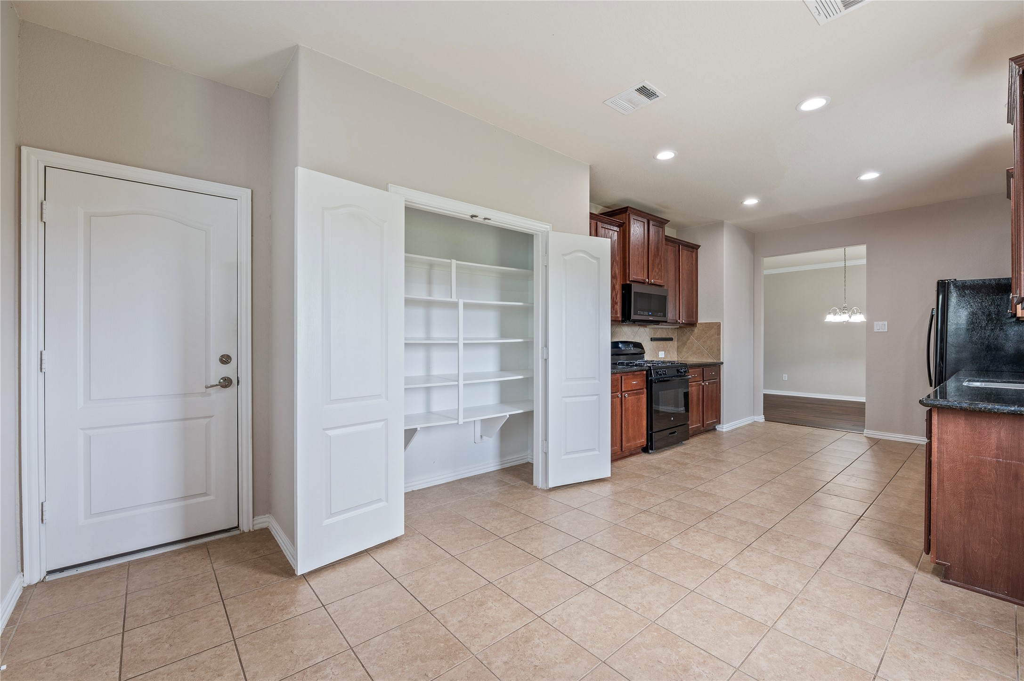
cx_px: 512
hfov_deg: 100.4
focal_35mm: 15
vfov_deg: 77.2
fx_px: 426
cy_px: 340
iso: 125
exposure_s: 1/3
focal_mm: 15
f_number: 6.3
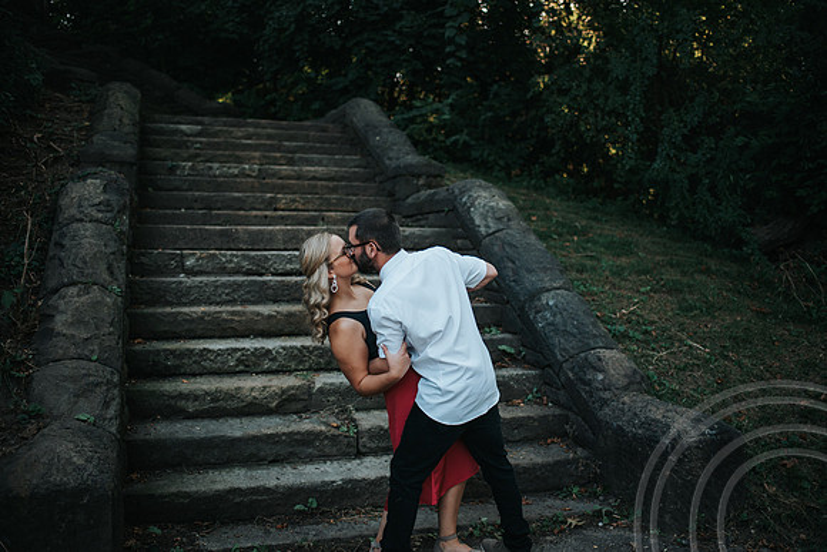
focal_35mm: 35
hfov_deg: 54.4
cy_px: 276
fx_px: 804
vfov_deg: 37.9
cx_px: 414
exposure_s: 1/400
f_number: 1.8
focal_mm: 35
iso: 140
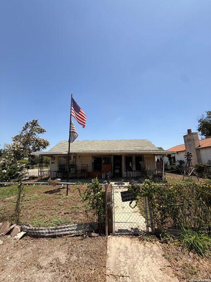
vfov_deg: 102.1
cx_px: 106
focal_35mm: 14
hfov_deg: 85.7
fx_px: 114
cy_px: 141
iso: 50
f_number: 2.2
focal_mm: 2.22
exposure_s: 1/1961
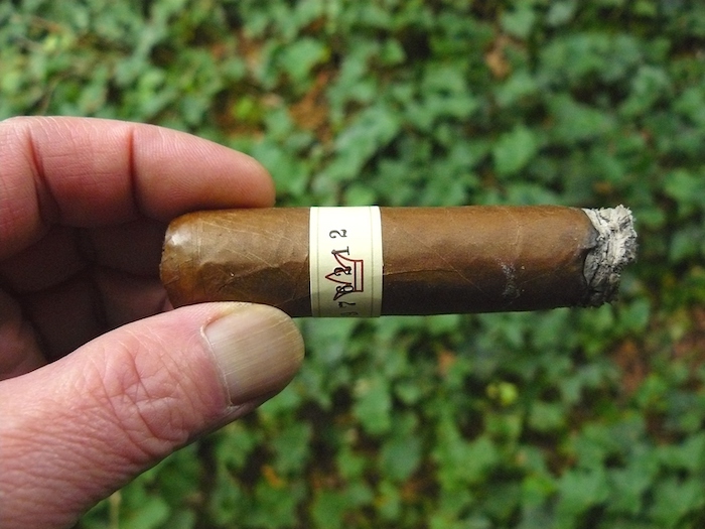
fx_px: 733
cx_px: 352
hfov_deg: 51.4
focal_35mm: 36
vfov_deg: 39.7
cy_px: 264
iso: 400
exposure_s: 1/160
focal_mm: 6
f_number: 2.8
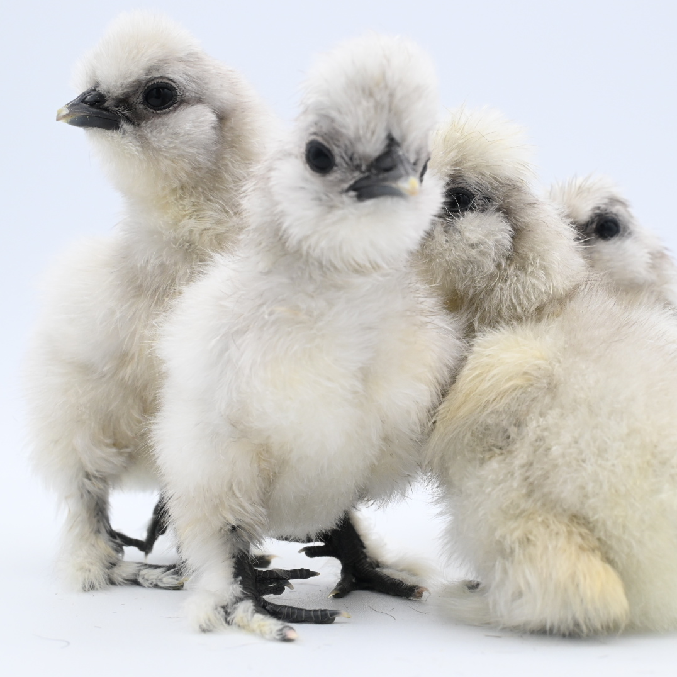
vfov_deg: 30.7
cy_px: 339
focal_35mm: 56
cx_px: 398
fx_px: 1231
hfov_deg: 30.7
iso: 800
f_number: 10
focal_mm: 29
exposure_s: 1/250
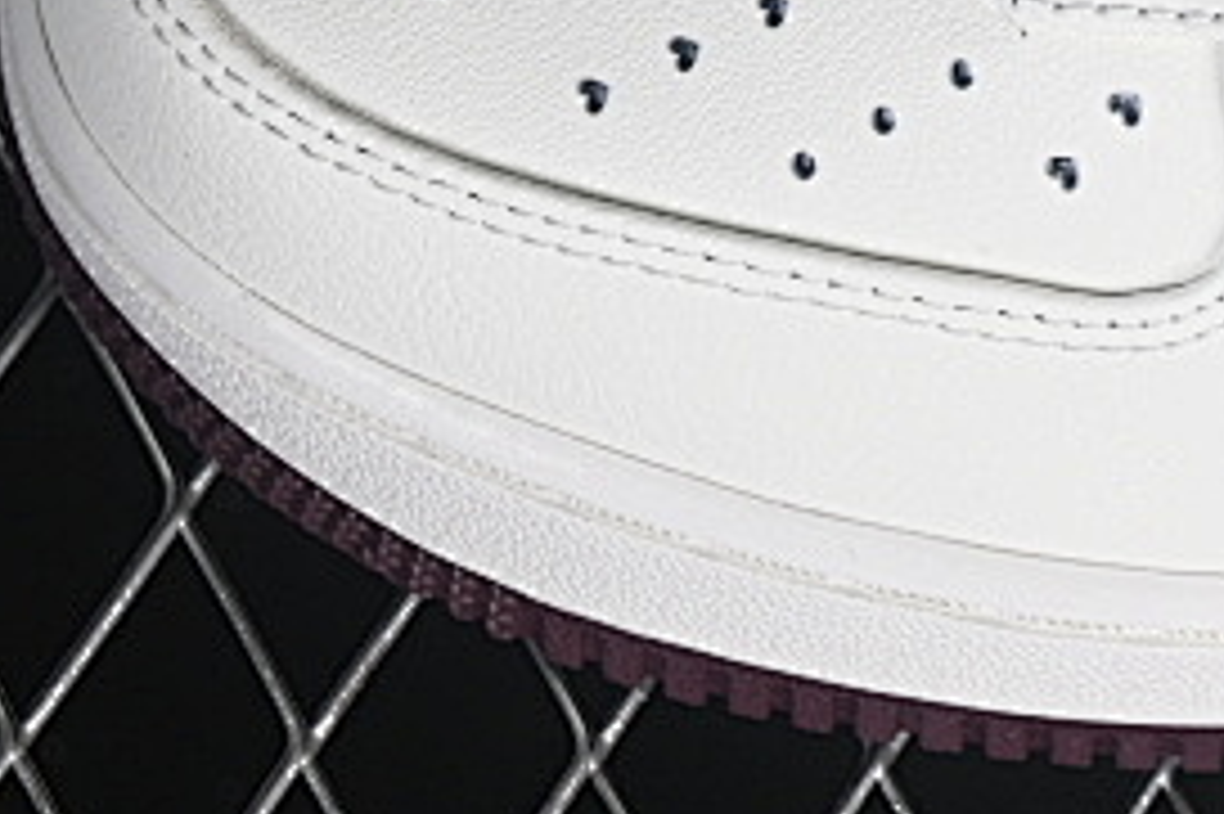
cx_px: 1958
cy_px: -639
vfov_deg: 4.6
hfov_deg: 6.8
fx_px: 10125
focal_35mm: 298
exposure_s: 1/80
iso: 160
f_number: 7.1
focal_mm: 50
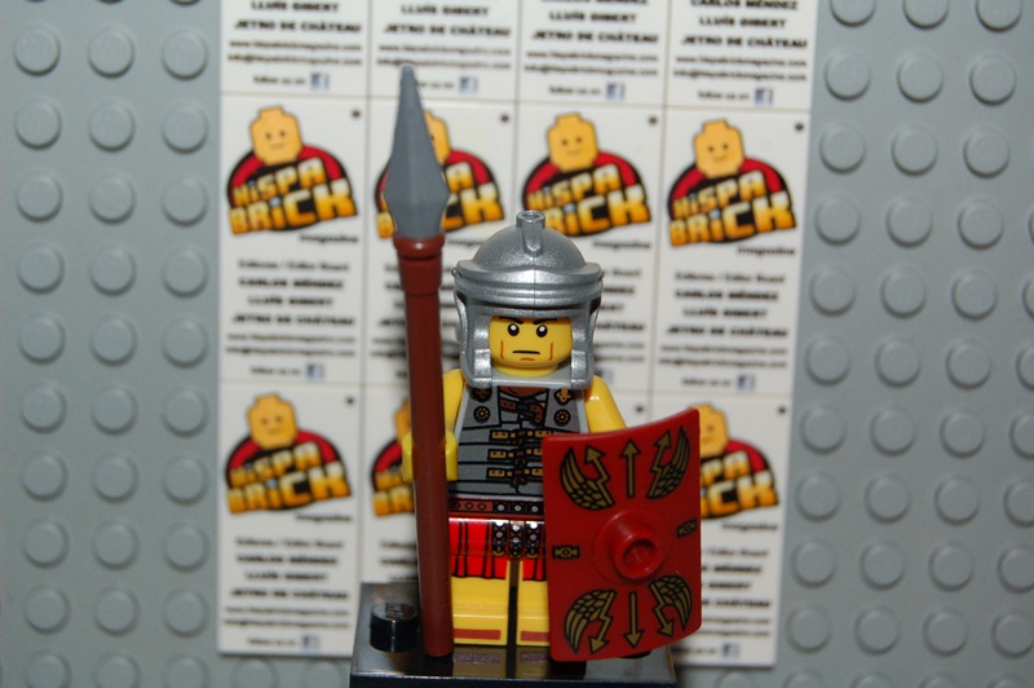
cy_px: 344
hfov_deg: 24.6
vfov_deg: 16.5
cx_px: 517
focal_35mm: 82
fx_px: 2368
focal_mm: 55
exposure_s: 1/60
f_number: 5.6
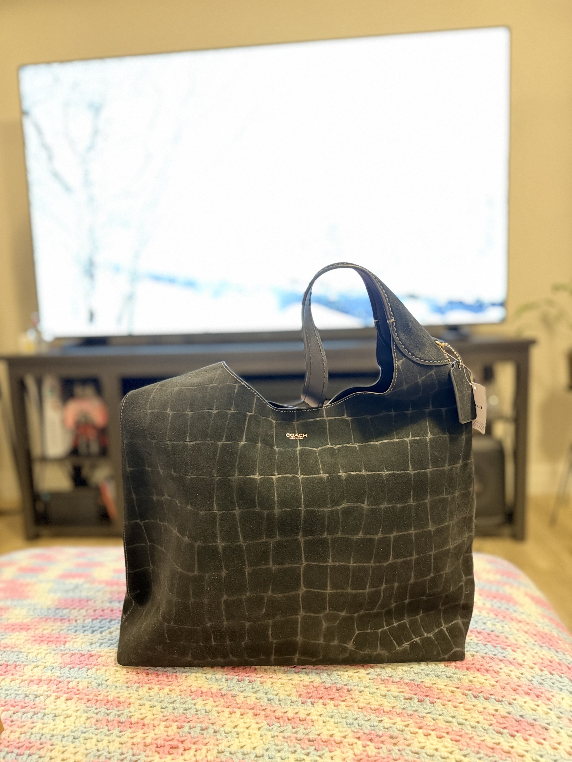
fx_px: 529
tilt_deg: -8.0
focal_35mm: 24
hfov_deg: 56.8
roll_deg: +2.4
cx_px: 286
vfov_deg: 71.6
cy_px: 381
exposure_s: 1/24
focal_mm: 6.76
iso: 1600
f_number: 1.78
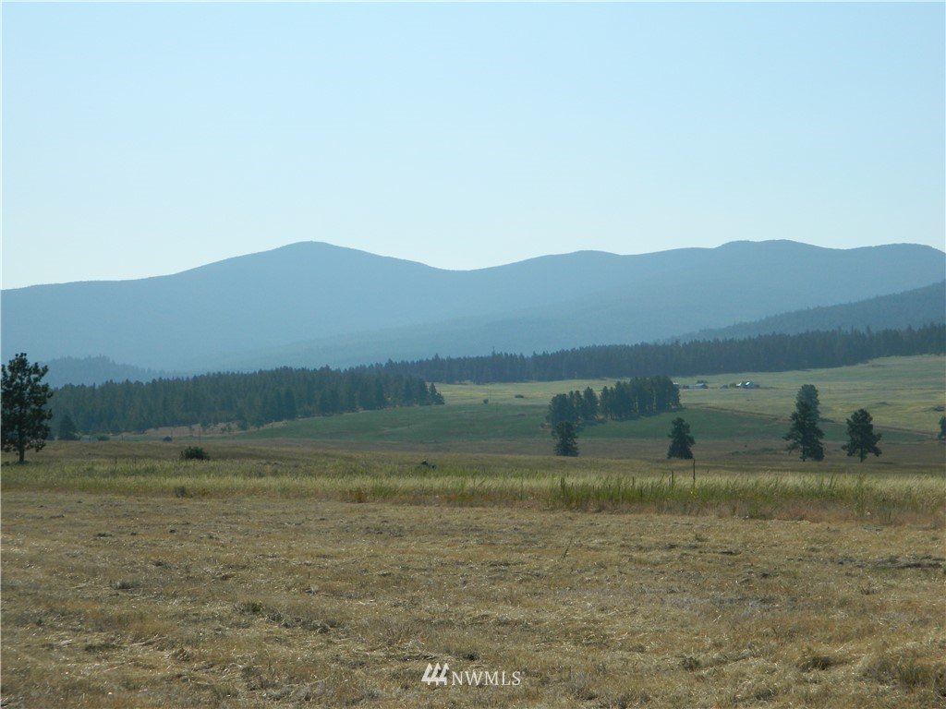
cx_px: 473
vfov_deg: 17.6
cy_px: 354
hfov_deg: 23.3
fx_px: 2296
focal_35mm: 84
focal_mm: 15.1
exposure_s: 1/200
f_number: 11.9
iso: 80
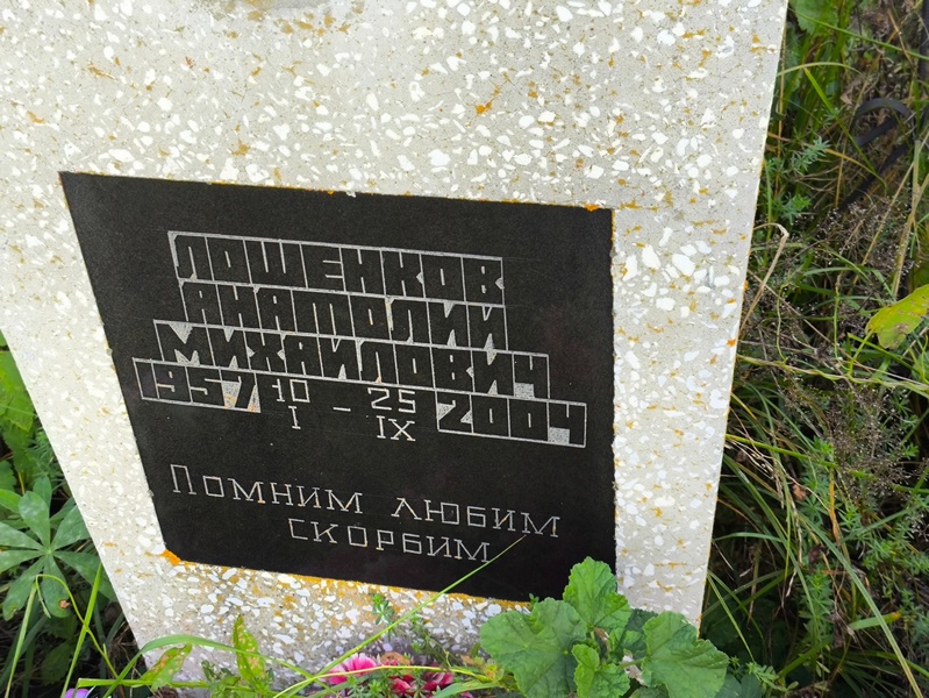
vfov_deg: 29.1
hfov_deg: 38.2
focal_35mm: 50
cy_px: 349
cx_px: 464
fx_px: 1342
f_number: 1.7
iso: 50
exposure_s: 1/178
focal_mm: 4.71
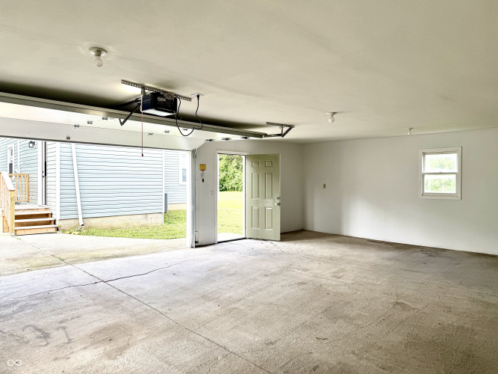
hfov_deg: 71.6
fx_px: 345
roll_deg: -0.2
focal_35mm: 24
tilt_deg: +0.9
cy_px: 187
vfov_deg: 56.8
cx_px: 249
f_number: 1.78
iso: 80
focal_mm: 6.76
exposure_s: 1/410
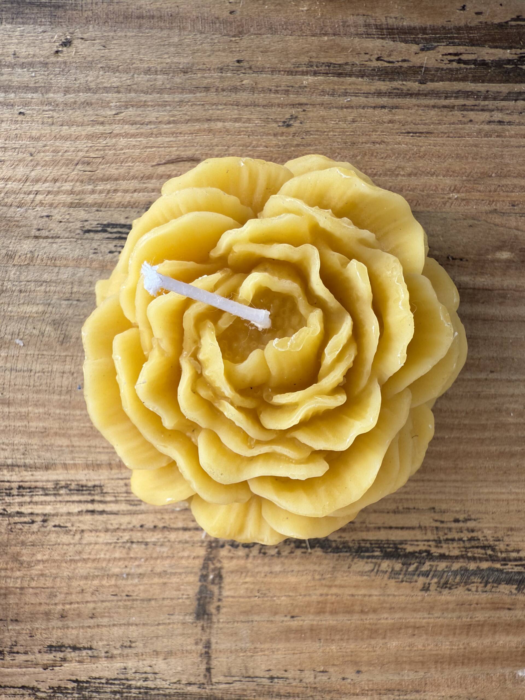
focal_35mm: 24
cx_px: 262
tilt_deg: -87.5
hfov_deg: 56.8
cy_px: 350
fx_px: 485
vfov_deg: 71.6
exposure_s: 1/110
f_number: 2.2
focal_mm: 2.22
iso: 40
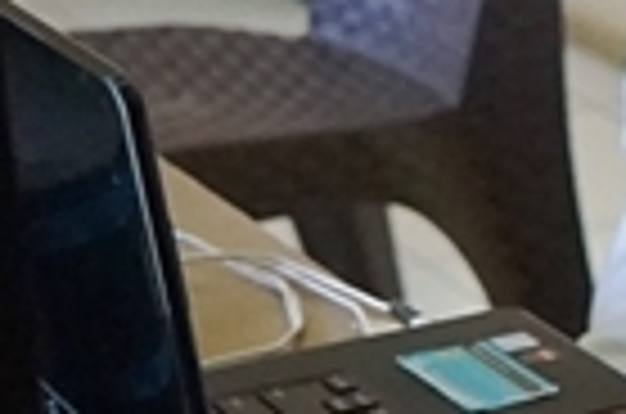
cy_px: 142
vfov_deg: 7.0
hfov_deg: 10.0
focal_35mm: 194
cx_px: 1157
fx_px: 3366
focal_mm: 28
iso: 5000
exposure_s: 1/160
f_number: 4
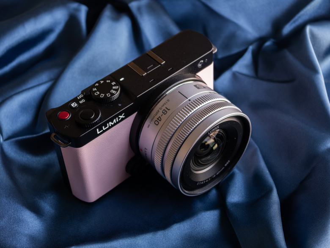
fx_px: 667
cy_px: 124
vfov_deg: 21.0
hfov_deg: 27.8
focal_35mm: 70
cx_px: 165
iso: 640
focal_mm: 16.53
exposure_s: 1/60
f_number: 2.1
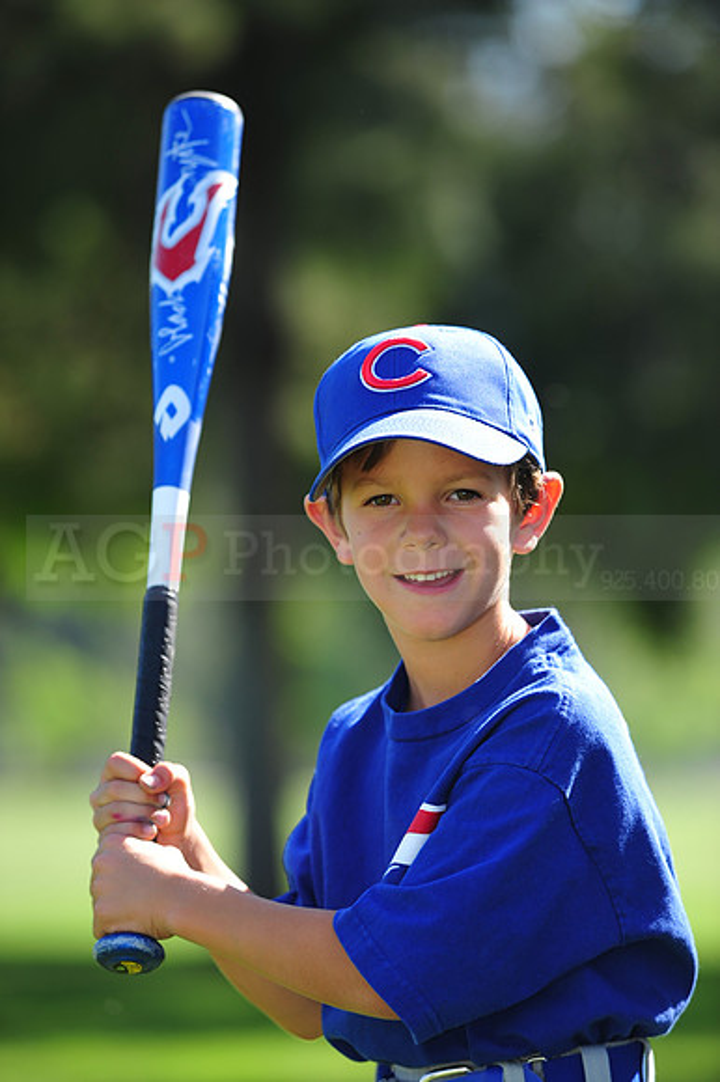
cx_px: 360
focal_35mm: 200
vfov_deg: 10.3
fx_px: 6007
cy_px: 541
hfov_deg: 6.9
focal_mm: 200
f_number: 4.5
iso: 200
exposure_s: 1/500
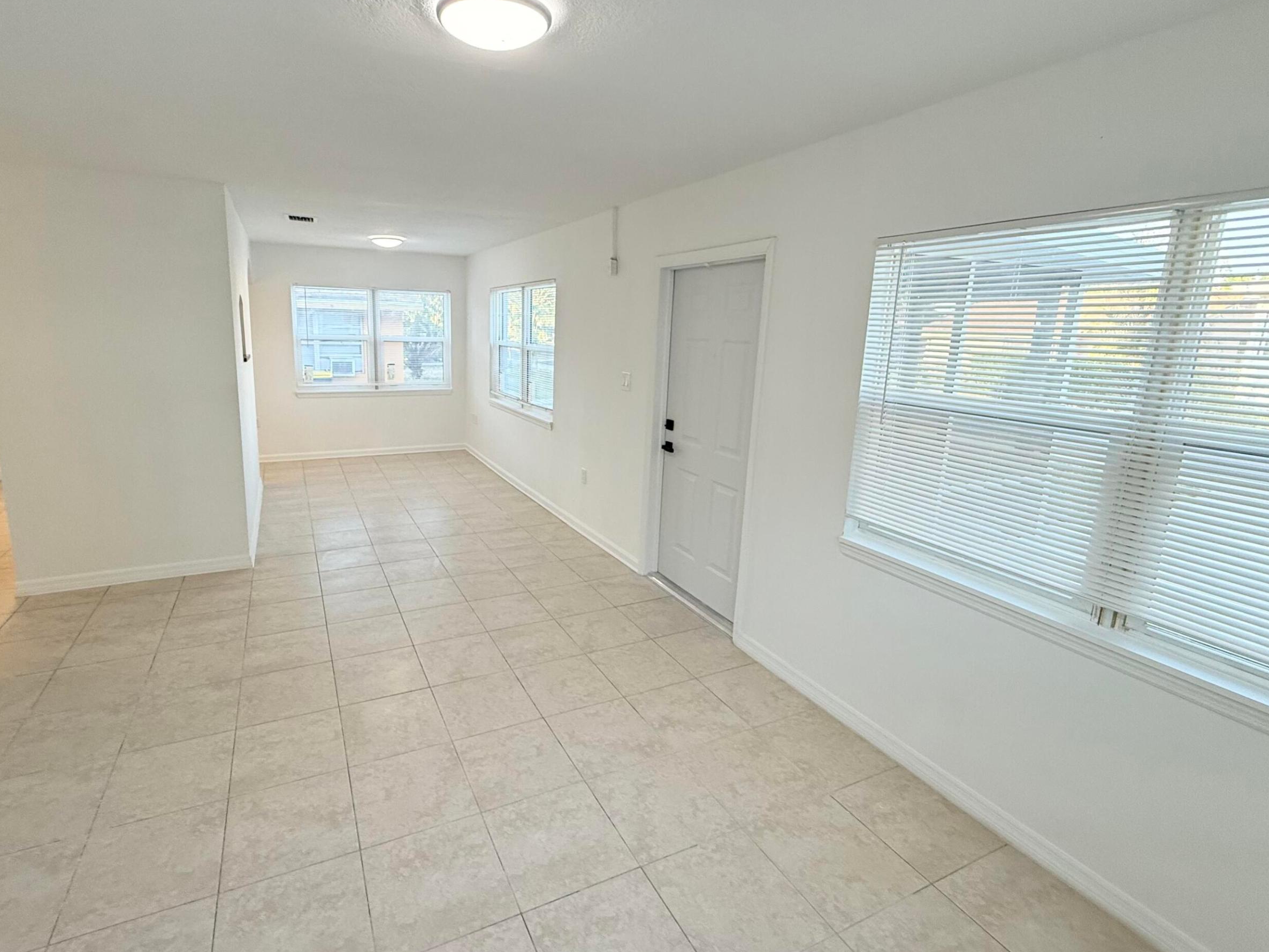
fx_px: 623
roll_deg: -1.4
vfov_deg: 74.6
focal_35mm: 17
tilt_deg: -10.8
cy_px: 442
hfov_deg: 90.6
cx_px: 561
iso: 200
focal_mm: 2.22
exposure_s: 1/120
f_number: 2.2
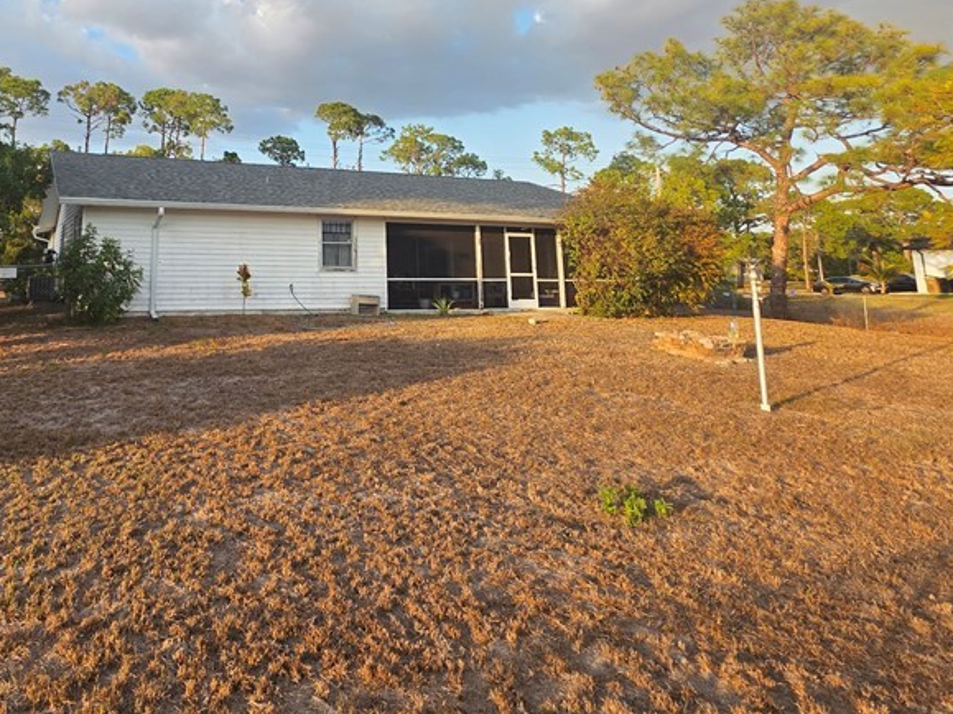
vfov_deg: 55.0
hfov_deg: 70.4
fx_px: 633
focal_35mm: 23
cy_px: 148
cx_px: 273
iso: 40
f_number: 1.9
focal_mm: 2.2
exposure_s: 1/523
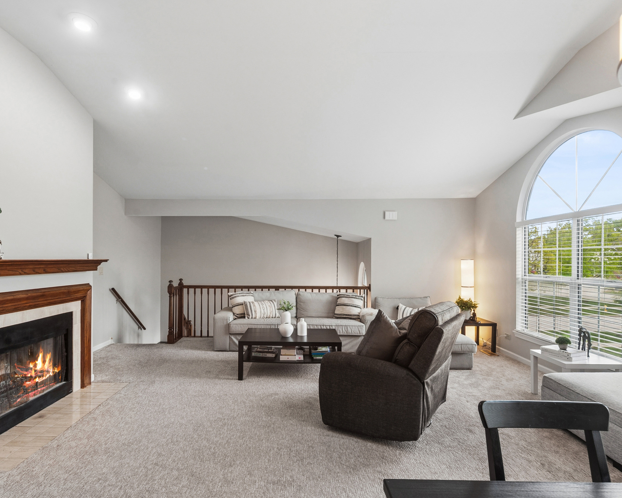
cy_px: 239
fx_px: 350
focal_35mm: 19
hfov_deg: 83.0
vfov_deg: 70.8
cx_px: 280
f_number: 8
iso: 400
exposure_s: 1/30
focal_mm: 16
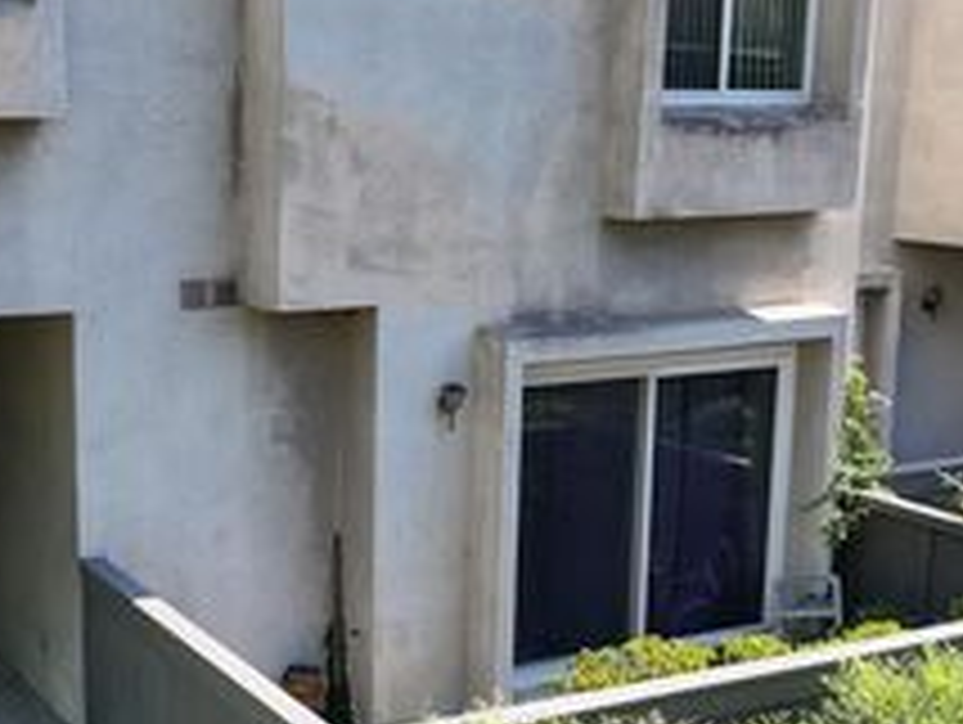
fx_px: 1560
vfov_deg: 26.1
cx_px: 261
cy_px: 429
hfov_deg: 33.7
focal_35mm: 56
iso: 210
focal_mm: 12.29
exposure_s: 1/1250
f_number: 2.8
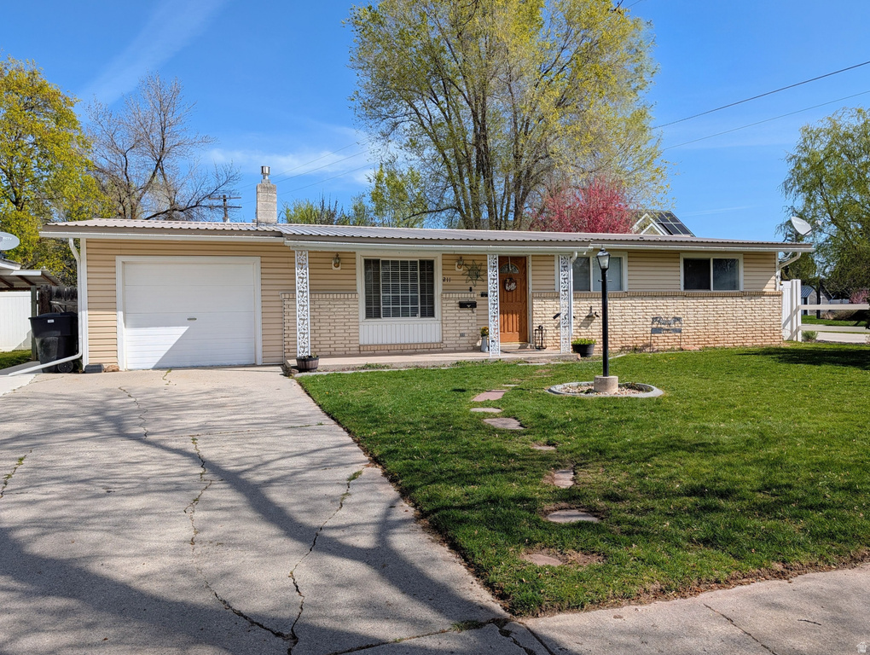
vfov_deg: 56.9
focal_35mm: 24
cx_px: 435
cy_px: 328
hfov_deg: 71.5
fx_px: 604
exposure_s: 1/1195
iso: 18
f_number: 1.68
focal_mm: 6.9
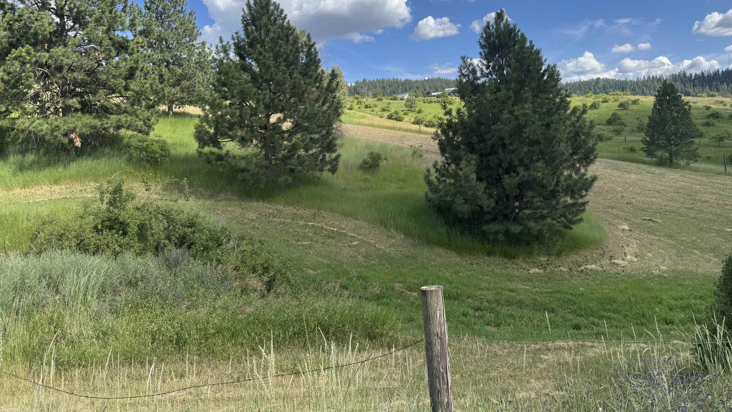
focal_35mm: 27
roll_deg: +4.1
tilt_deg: -0.1
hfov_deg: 69.9
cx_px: 373
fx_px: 524
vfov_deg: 42.5
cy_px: 148
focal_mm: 6.76
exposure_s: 1/3247
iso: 80
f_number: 1.78
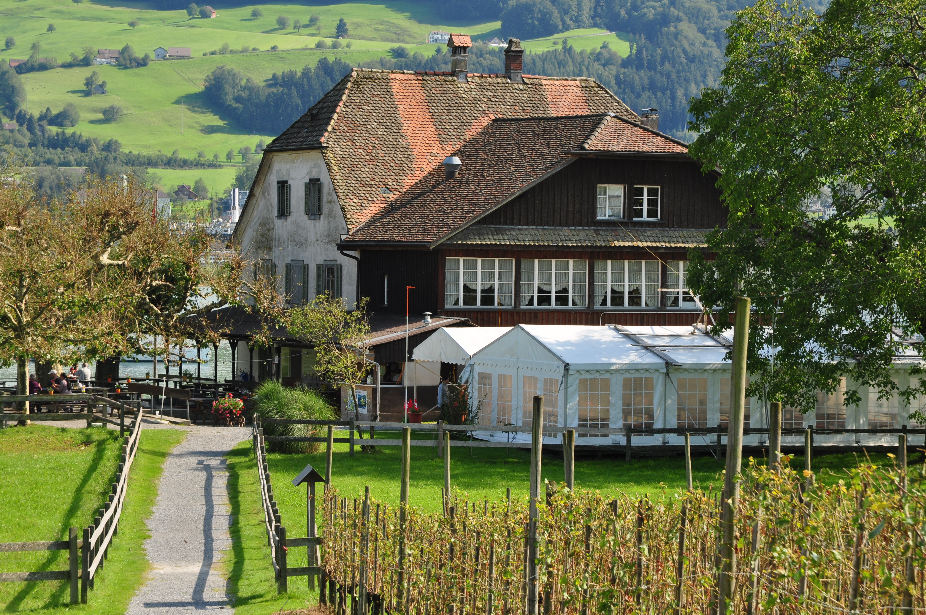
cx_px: 463
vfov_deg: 10.7
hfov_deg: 16.1
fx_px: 3276
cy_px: 308
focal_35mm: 128
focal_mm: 85
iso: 200
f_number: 11
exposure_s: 1/125
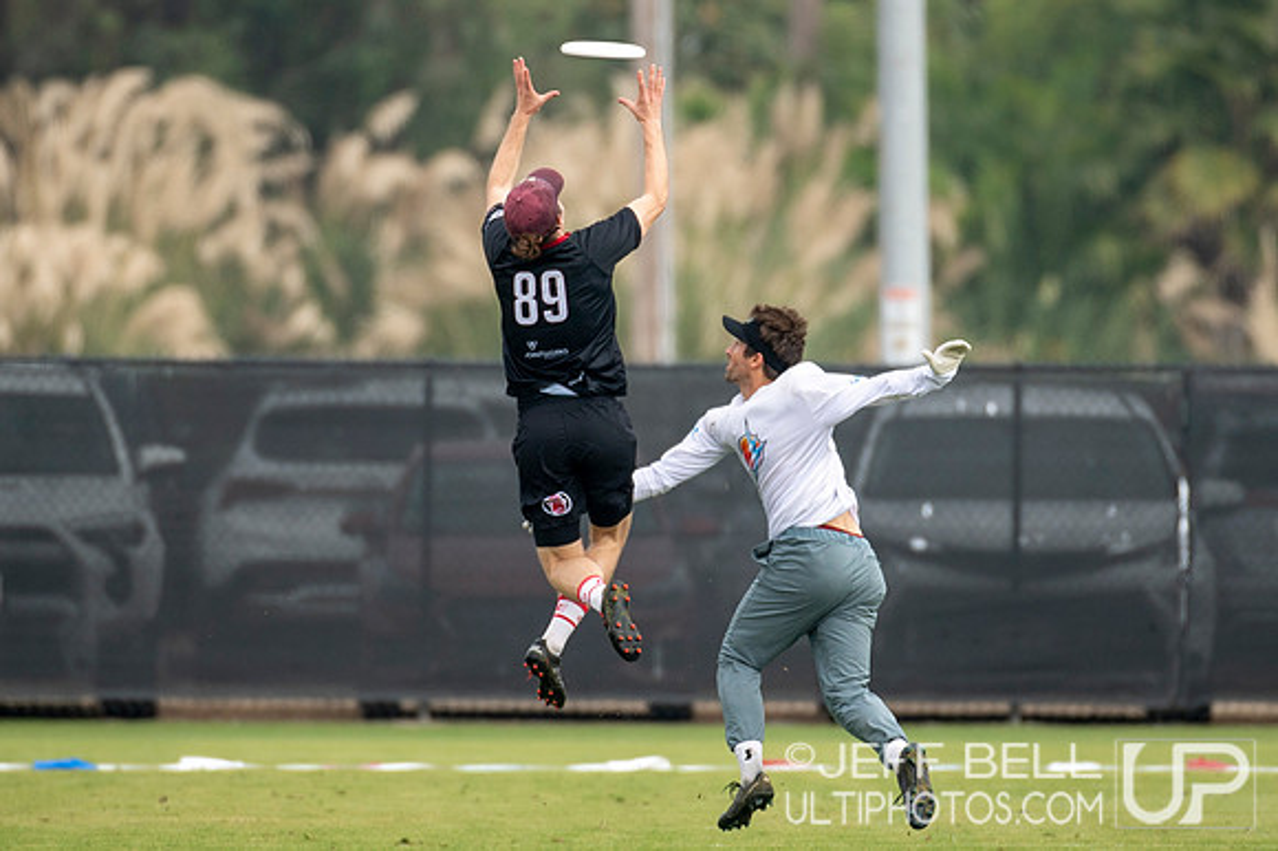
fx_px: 25693
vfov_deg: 1.9
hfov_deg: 2.8
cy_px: 440
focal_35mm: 724
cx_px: 687
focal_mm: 300
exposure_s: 1/1250
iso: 140
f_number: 2.8
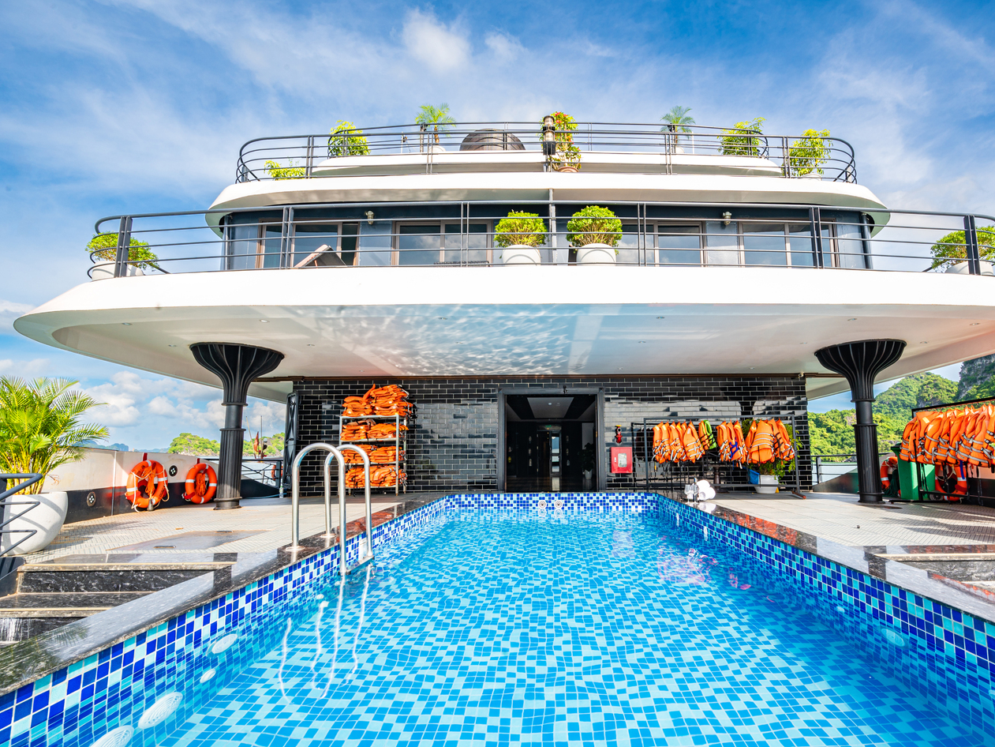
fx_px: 460
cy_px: 392
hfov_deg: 94.1
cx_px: 550
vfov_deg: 78.1
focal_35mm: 16
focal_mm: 14
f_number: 14
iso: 100
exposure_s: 1/40
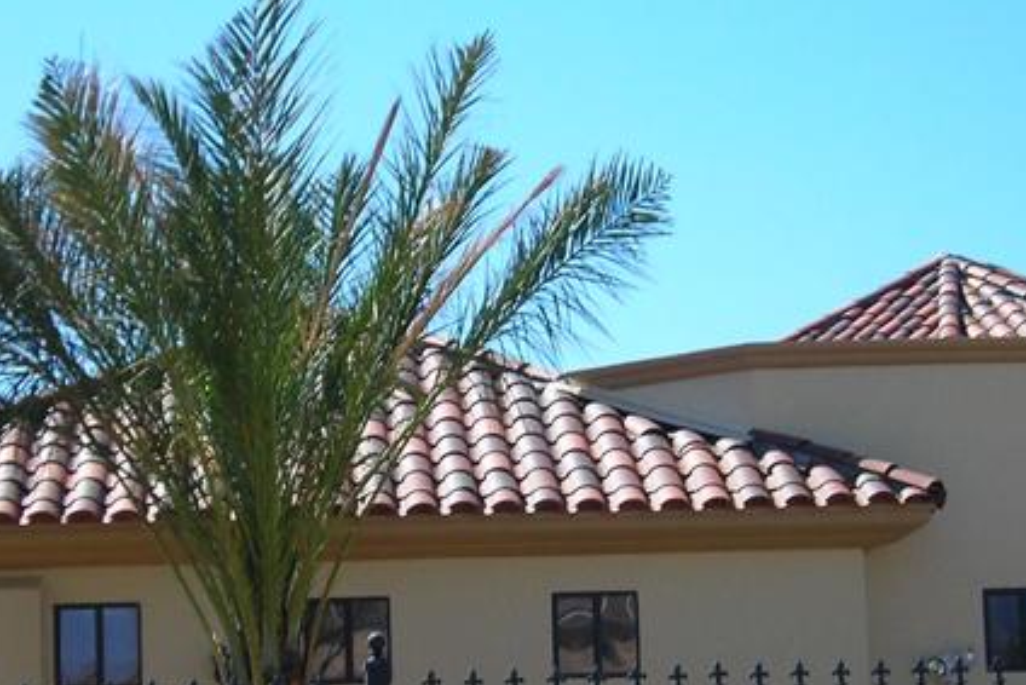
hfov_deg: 19.8
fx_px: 2936
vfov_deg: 13.2
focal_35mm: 103
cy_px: 540
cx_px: 445
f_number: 6.6
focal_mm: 6.8
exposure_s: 1/175
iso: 50
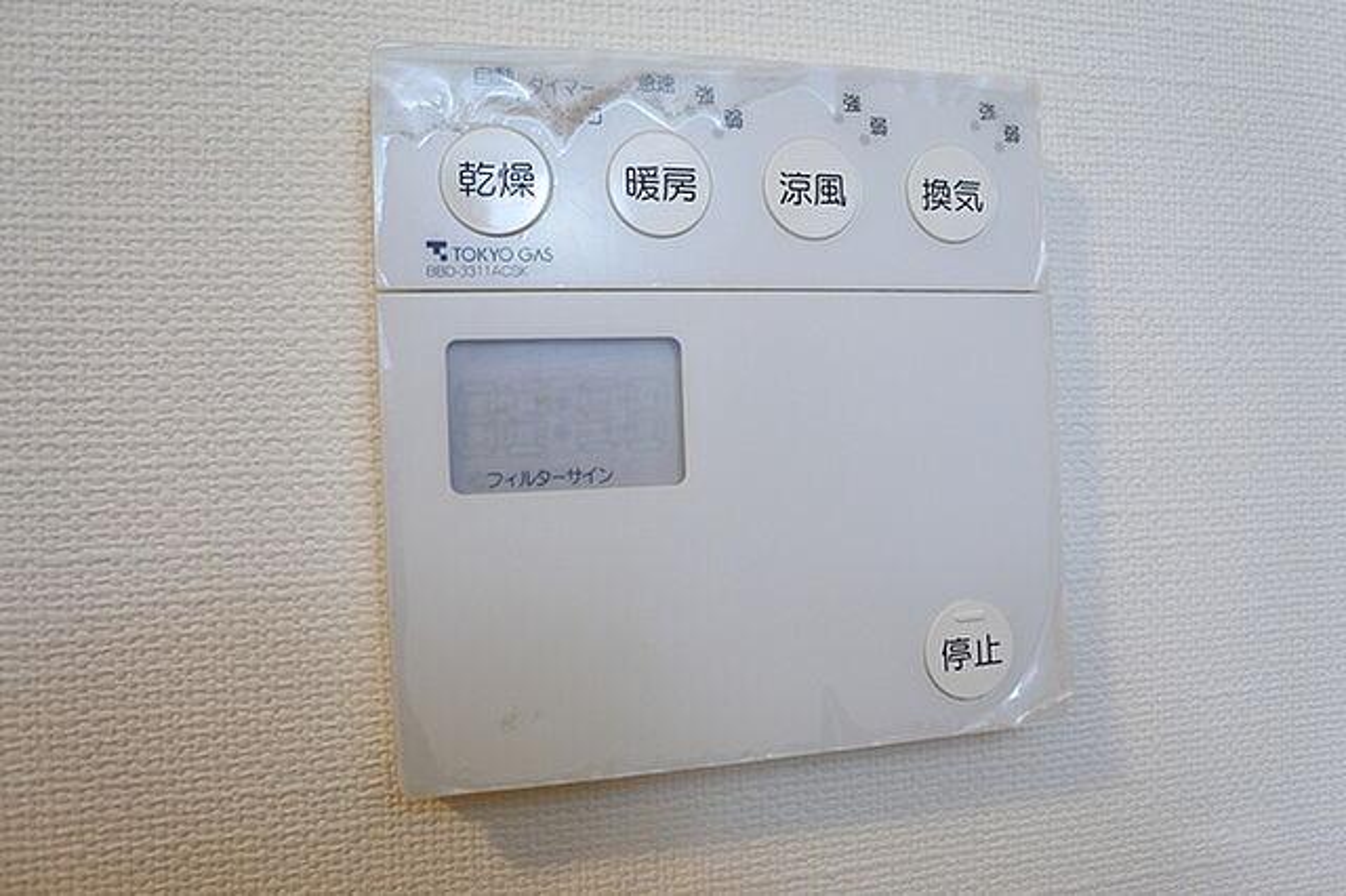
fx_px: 1009
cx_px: 673
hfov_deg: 67.4
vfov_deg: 47.9
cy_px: 448
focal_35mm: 27
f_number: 3.5
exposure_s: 1/100
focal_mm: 10
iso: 800
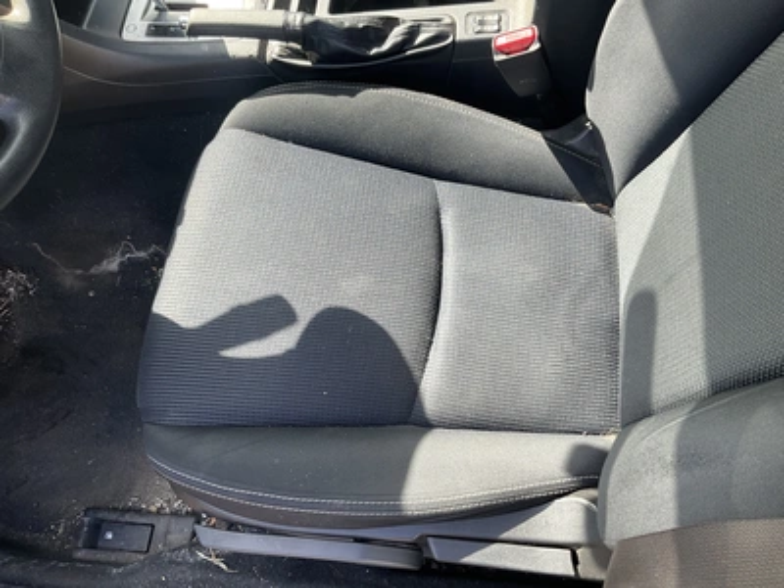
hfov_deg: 61.7
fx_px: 657
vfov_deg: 48.2
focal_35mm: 29
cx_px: 392
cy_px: 294
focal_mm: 3
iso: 20
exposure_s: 1/122
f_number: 1.8
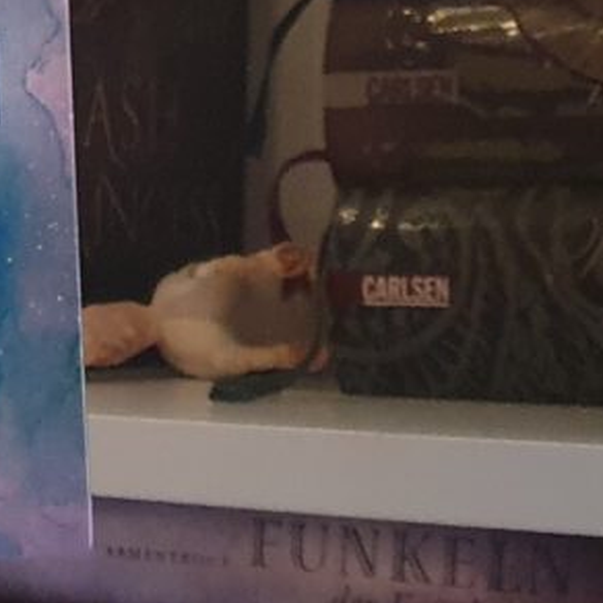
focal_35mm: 121
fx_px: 2385
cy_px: 176
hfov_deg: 13.6
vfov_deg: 14.4
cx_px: -289
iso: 640
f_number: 1.5
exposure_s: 1/33
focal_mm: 4.32
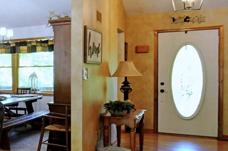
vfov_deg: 27.4
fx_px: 310
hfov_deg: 27.8
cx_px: -111
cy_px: 66
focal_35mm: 49
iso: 800
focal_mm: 10
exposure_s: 1/8
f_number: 8
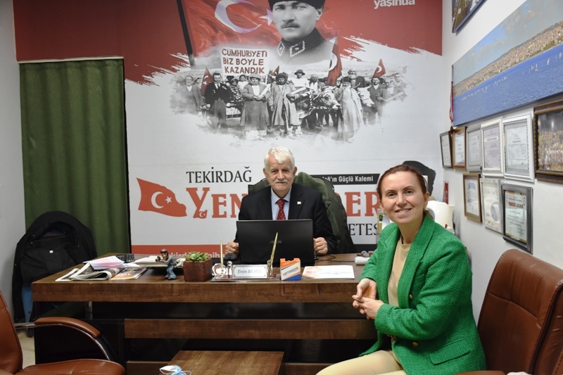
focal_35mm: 34
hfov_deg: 55.1
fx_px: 539
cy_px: 188
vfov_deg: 38.3
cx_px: 282
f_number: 4.5
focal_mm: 23
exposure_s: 1/80
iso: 800
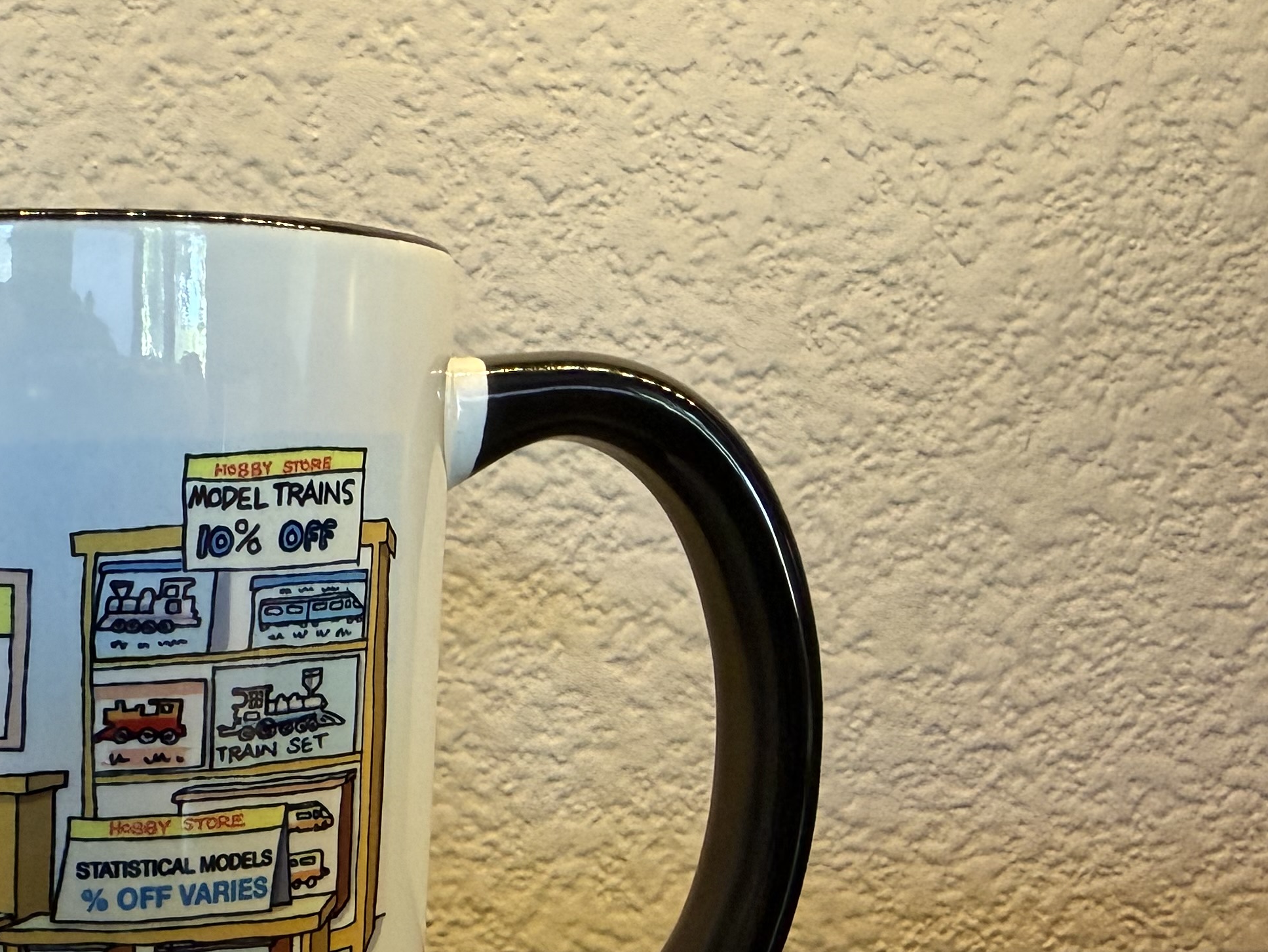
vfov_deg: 28.5
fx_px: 1832
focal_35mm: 50
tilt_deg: -9.0
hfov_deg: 35.2
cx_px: 55
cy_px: 771
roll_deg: +0.1
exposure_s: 1/59
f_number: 2.2
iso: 320
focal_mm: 2.22
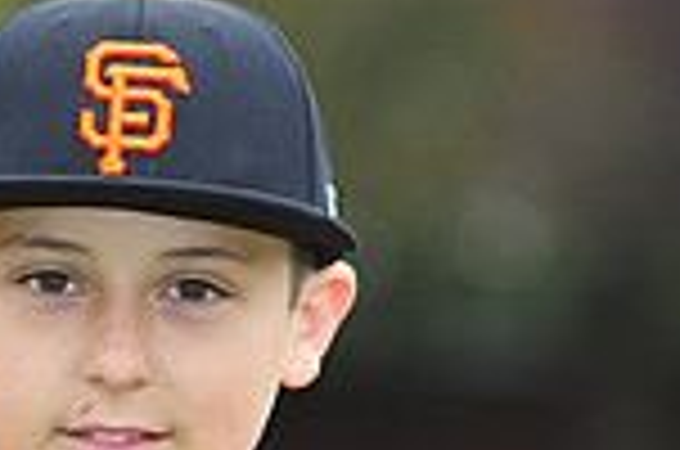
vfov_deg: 2.0
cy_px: 540
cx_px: 113
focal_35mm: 673
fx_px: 12685
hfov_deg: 3.1
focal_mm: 175
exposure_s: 1/320
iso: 400
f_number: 5
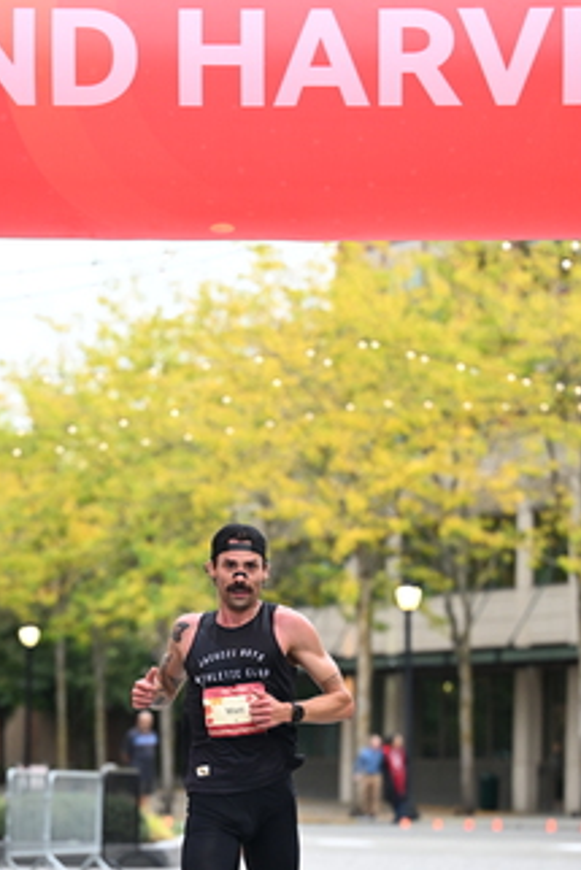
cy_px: 702
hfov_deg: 8.4
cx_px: 253
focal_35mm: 164
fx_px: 3966
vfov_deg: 12.5
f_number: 2.8
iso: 1250
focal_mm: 96
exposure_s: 1/640
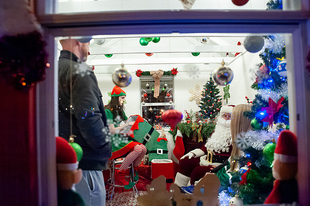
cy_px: 106
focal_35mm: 26
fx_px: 224
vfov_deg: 49.5
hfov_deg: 69.4
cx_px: 158
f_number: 5.6
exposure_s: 1/125
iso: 4000
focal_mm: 24
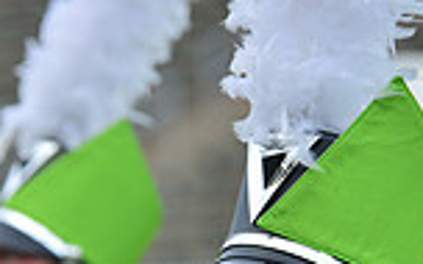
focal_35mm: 753
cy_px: 572
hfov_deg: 2.8
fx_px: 8681
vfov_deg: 1.7
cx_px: 160
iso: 200
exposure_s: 1/500
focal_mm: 250
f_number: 5.6
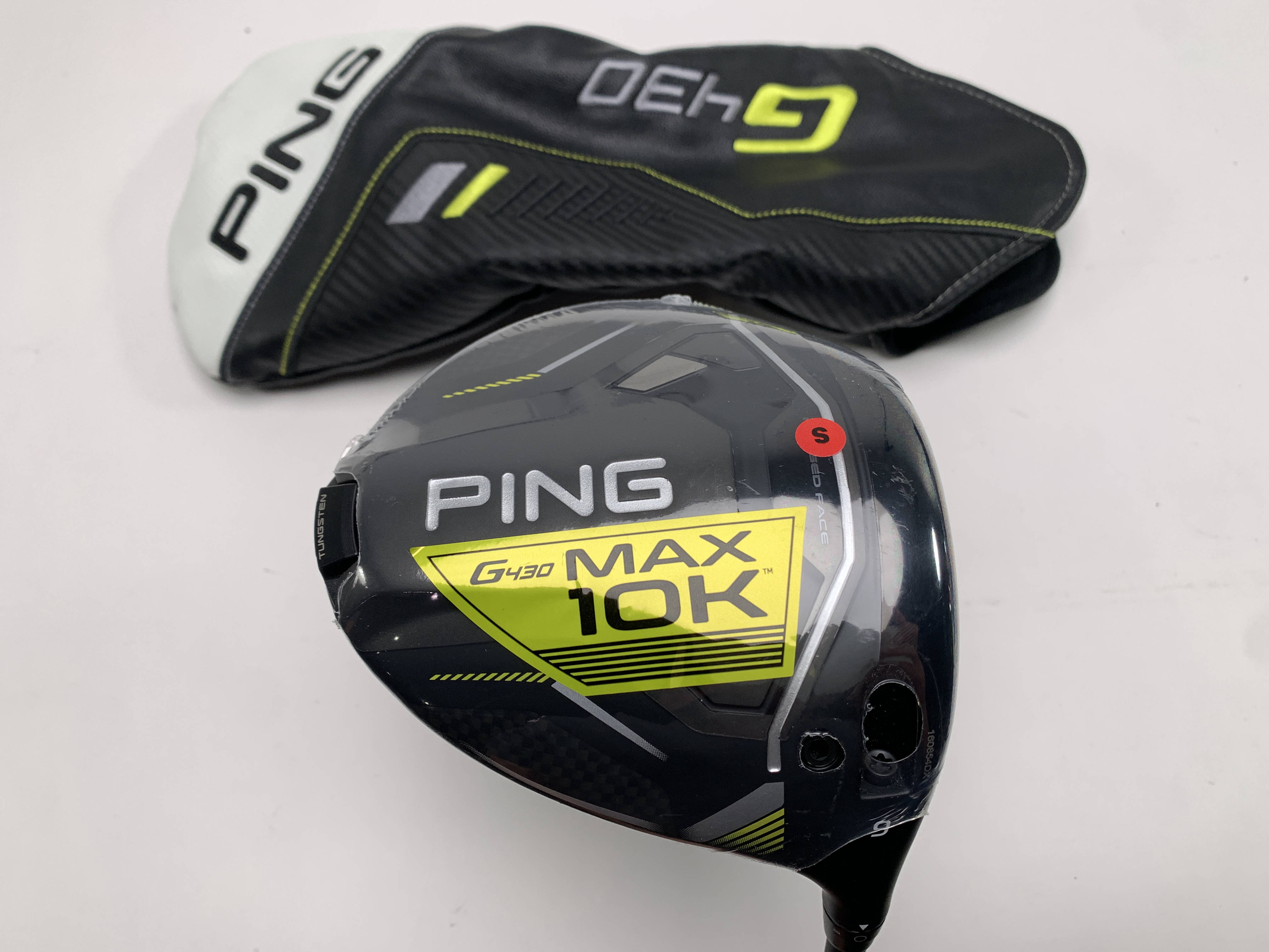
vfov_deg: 53.1
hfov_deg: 67.3
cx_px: 634
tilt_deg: -65.9
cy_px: 476
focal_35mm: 26
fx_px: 953
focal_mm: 4.25
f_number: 1.8
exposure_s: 1/343
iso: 25
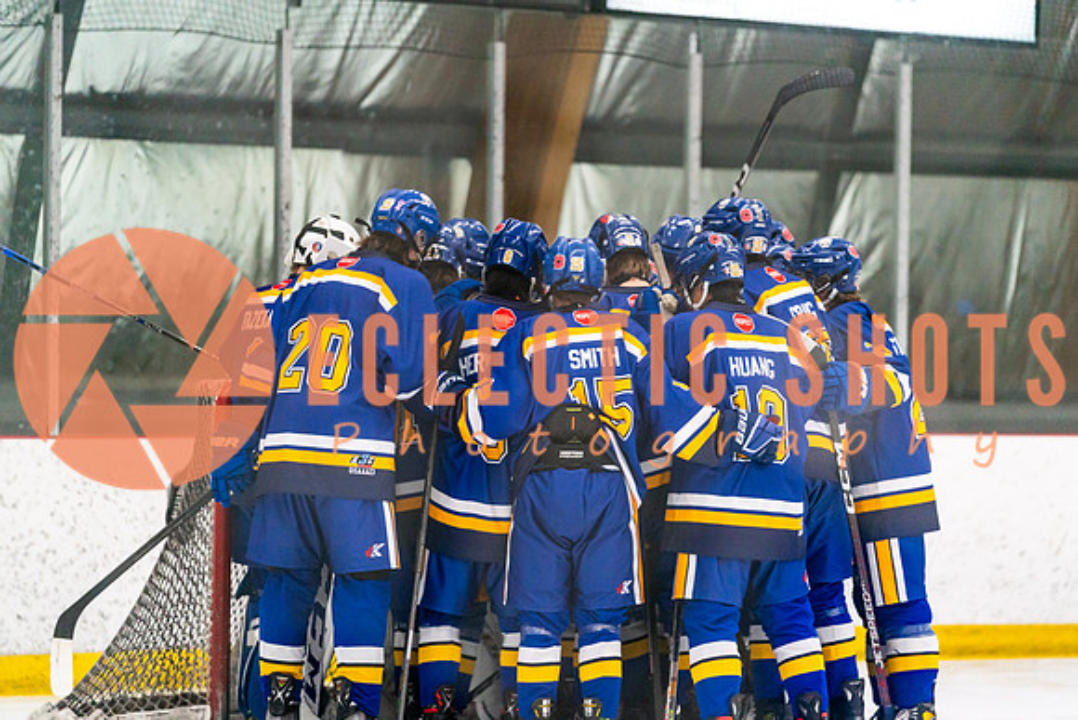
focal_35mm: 200
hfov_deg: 10.3
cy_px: 360
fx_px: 5990
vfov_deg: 6.9
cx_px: 539
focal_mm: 200
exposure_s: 1/1250
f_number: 2.8
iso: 3200
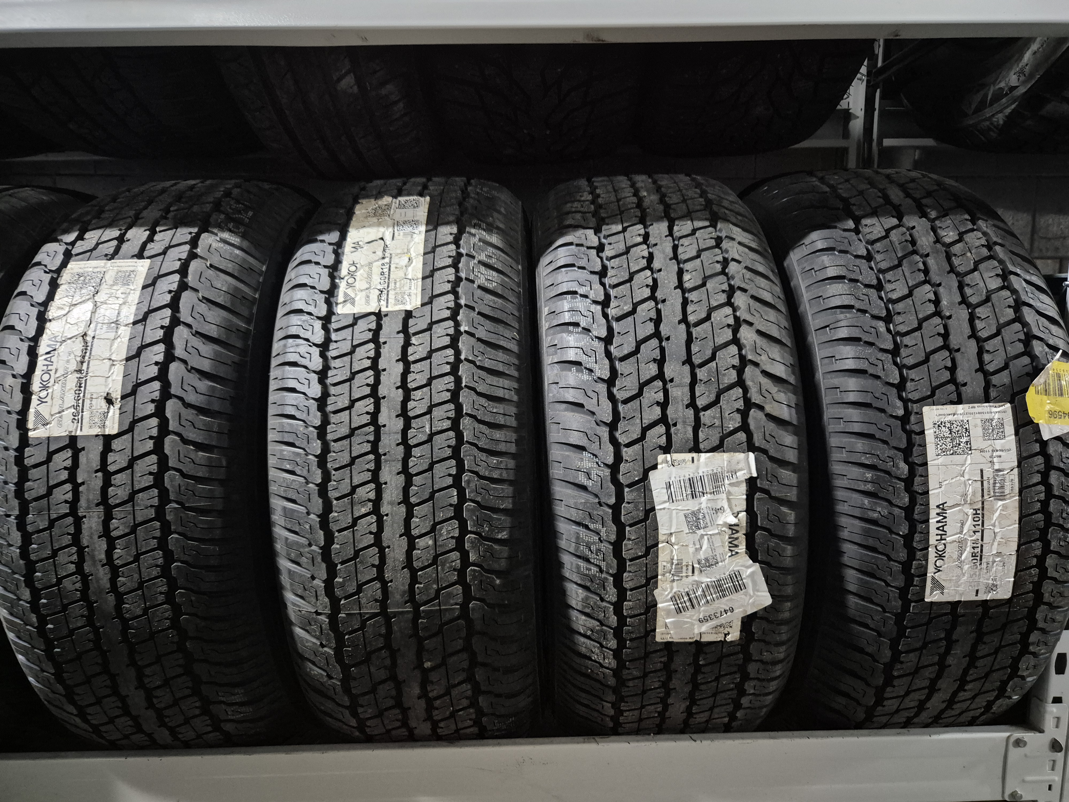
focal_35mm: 23
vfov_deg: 58.9
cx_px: 534
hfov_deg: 73.9
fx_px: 710
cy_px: 401
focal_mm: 5.4
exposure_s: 1/33
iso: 1600
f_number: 1.8
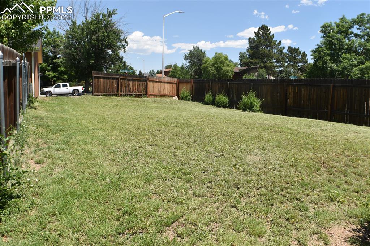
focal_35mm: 40
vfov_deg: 33.0
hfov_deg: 47.9
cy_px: 123
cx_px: 185
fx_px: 416
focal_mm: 27
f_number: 9
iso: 200
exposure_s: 1/320
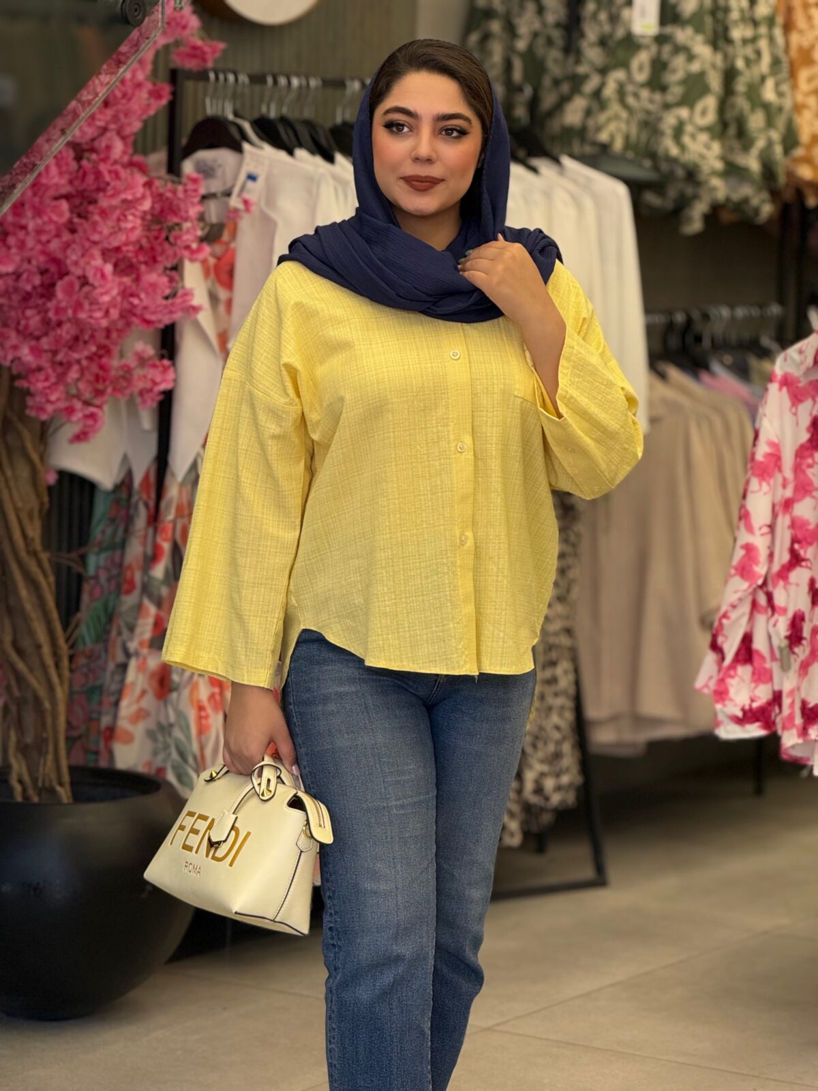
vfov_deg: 16.4
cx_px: 409
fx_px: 3781
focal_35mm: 120
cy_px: 546
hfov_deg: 12.3
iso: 160
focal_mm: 15.66
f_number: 2.8
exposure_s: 1/100
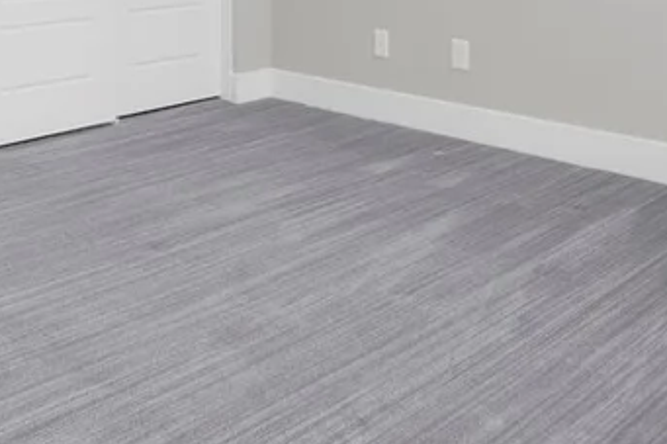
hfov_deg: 40.3
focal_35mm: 48
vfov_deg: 25.0
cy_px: -104
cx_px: 194
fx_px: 889
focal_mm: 11
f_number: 5
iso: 1000
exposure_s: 1/50
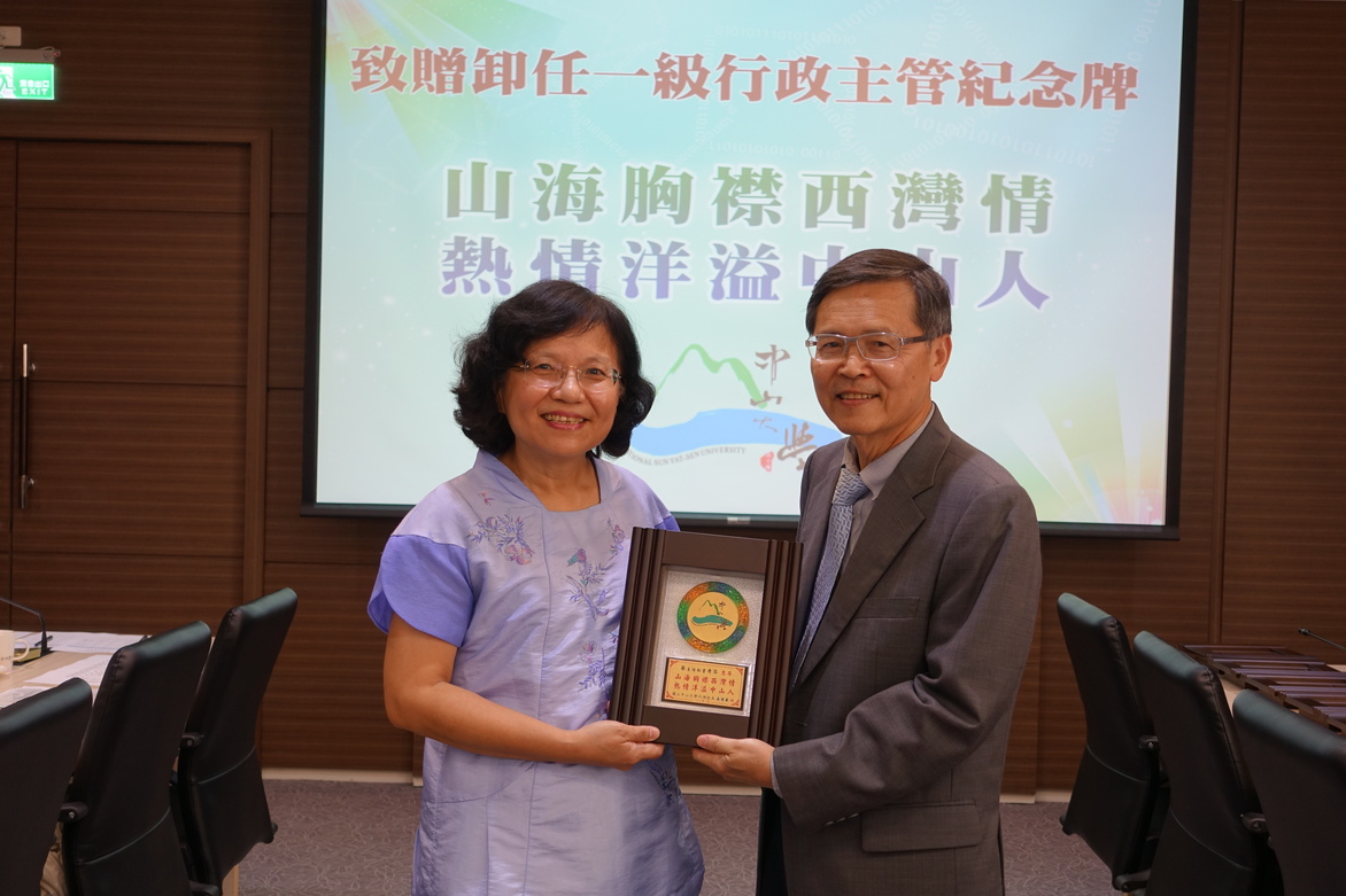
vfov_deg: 31.2
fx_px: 1607
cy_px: 447
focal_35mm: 43
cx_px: 667
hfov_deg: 45.4
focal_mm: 15.52
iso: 125
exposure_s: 1/50
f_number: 2.8
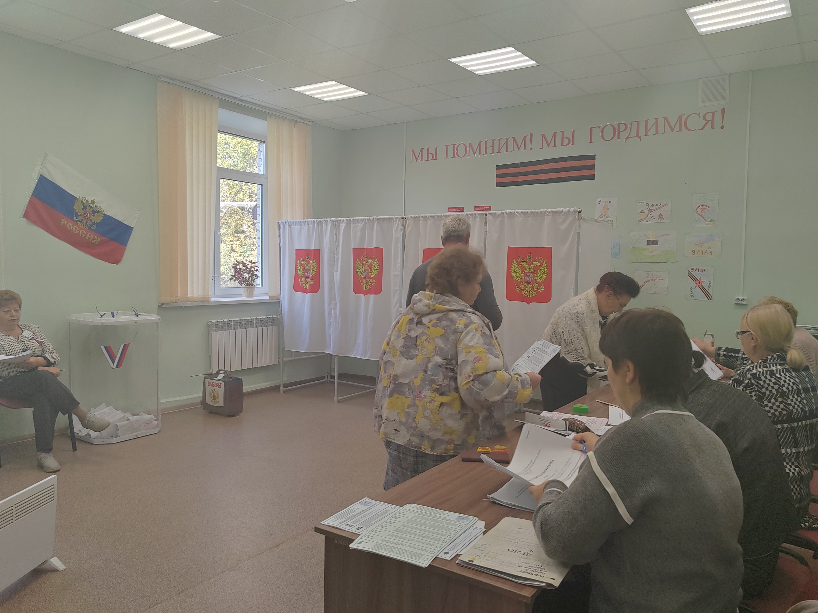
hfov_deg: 65.3
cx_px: 409
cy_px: 306
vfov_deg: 51.4
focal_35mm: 27
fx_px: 638
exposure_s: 1/170
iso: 100
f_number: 1.9
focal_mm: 5.52
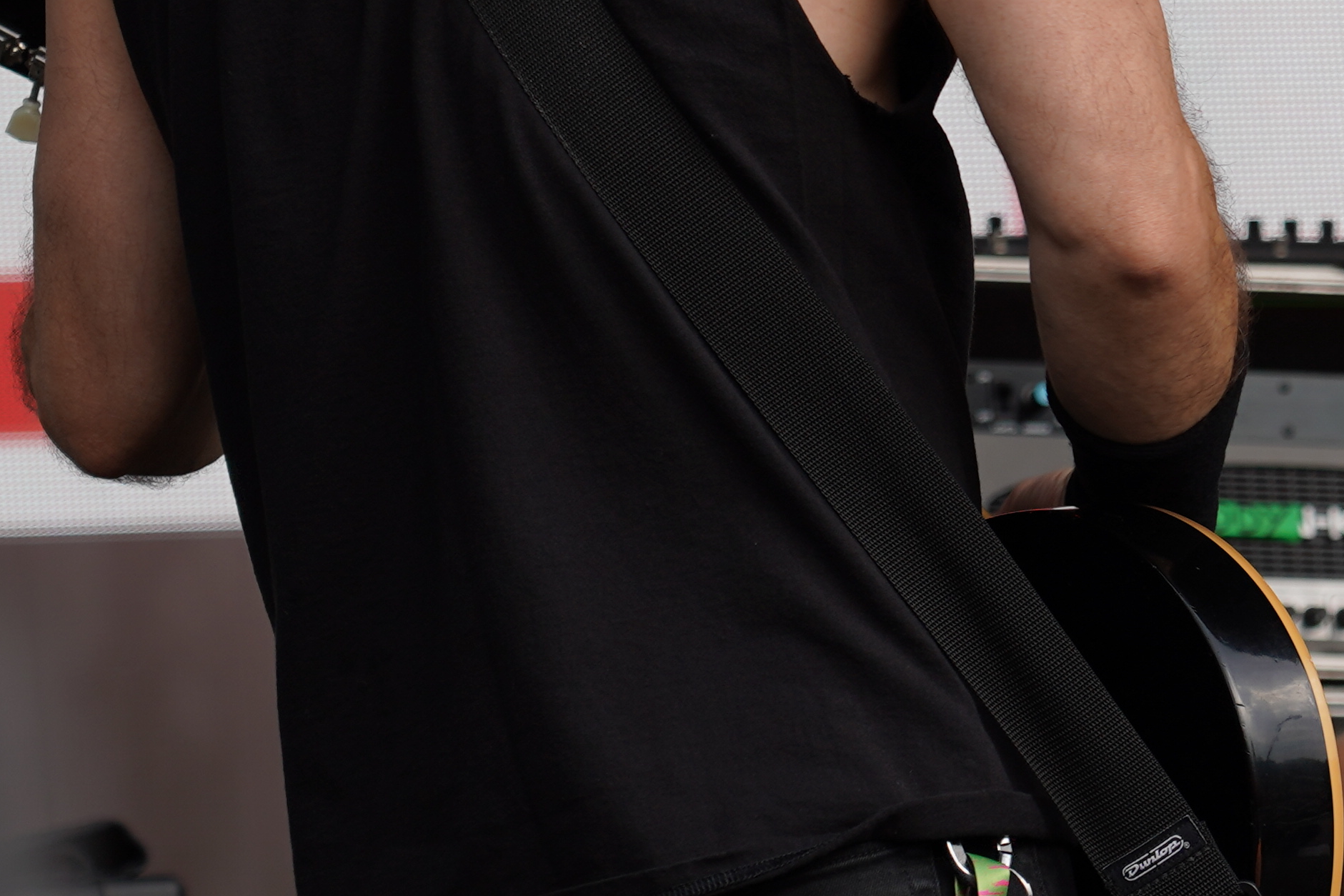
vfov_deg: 4.1
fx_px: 12506
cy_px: 101
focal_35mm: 335
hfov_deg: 6.1
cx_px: 1317
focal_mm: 105
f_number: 5
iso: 100
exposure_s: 1/200
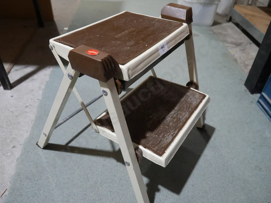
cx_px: 136
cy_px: 102
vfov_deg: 46.8
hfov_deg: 59.9
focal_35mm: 30
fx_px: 235
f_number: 3.6
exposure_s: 1/60
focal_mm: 15
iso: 500
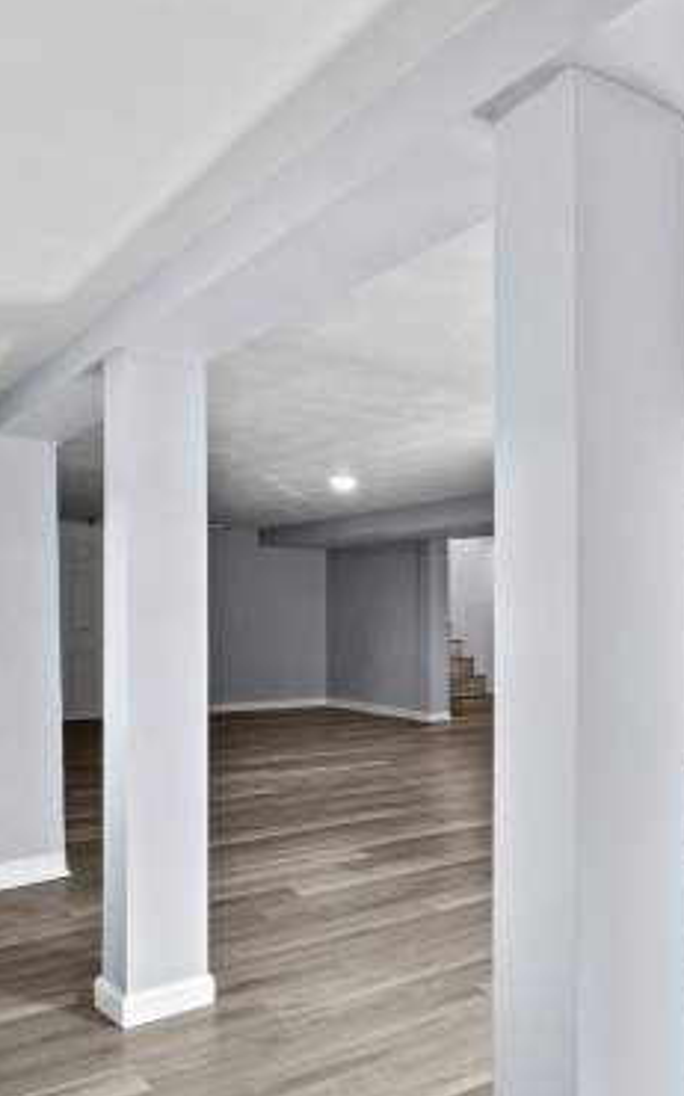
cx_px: 678
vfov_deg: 61.1
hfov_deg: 36.6
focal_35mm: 31
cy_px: 613
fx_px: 925
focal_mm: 10
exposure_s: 1/4
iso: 400
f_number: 11
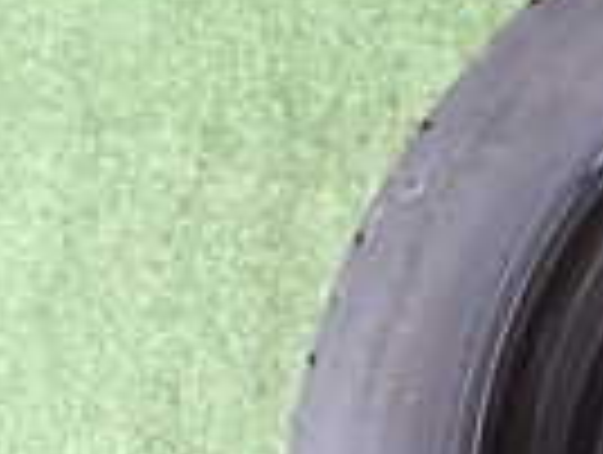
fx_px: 2338
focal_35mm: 134
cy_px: 589
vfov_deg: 10.8
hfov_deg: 13.5
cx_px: 1017
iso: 200
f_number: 2.3
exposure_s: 1/40
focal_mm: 5.4
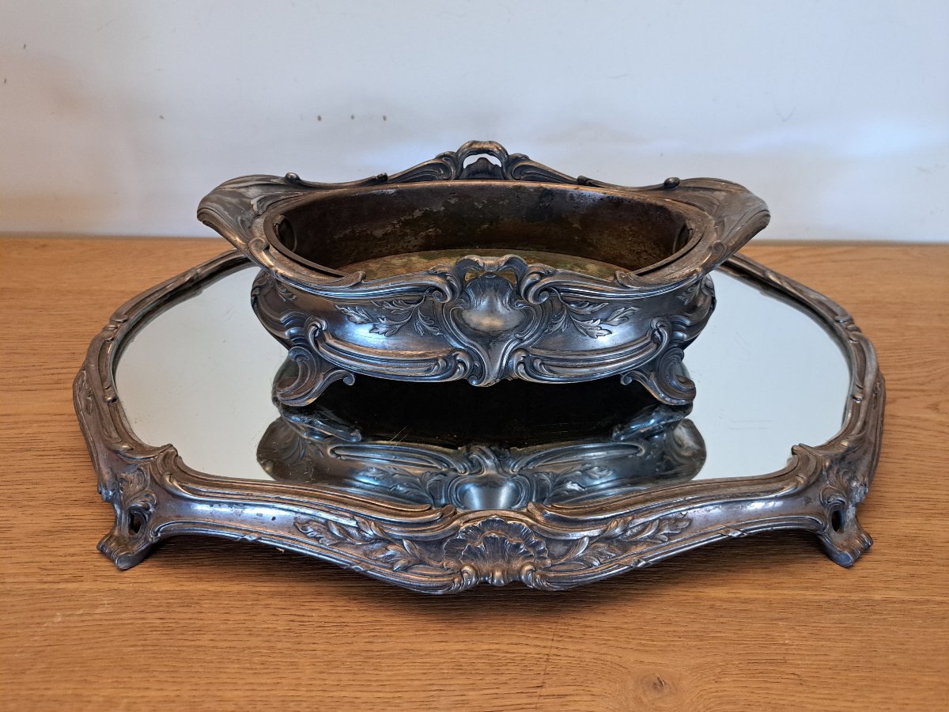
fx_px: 658
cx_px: 474
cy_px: 356
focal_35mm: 24
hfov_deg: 71.6
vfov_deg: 56.8
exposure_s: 1/33
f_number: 1.8
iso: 400
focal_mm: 5.23
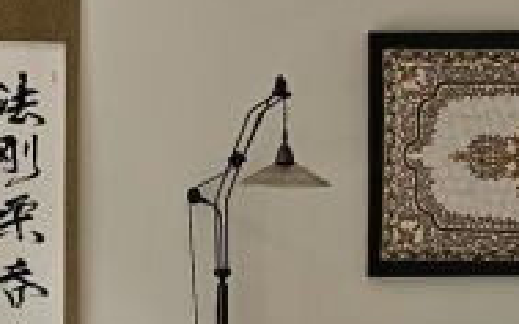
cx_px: 272
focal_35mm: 155
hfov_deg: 13.5
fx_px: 2192
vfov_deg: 8.4
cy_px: 343
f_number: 1.8
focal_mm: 5.4
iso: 160
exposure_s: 1/359
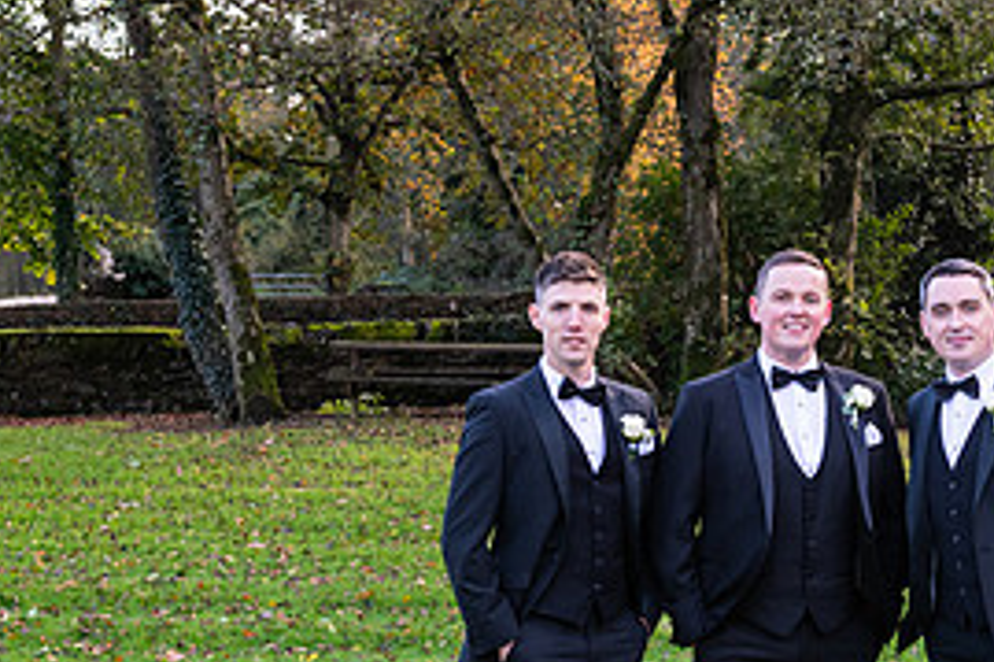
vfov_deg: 14.3
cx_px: 802
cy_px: 460
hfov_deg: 21.2
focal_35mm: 95
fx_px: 2621
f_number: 6.3
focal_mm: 44
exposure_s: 1/160
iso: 640
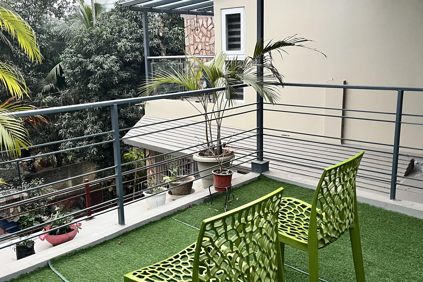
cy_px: 132
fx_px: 388
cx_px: 215
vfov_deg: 40.0
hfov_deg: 57.2
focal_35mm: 33
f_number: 1.6
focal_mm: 5.1
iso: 400
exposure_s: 1/60
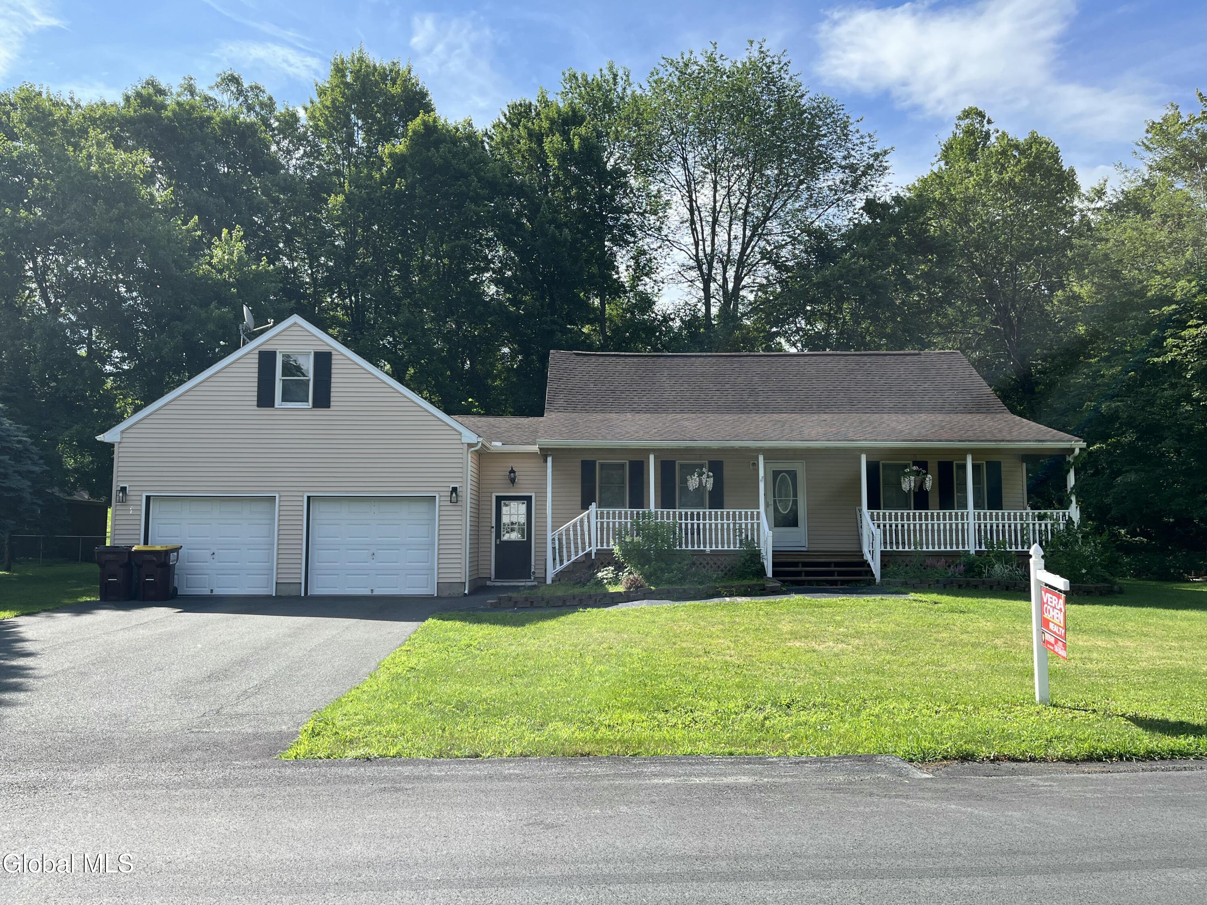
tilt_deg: +5.2
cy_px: 452
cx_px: 604
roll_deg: +0.3
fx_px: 907
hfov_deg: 67.3
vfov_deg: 53.1
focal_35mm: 26
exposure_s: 1/1672
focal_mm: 5.1
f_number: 1.6
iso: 50
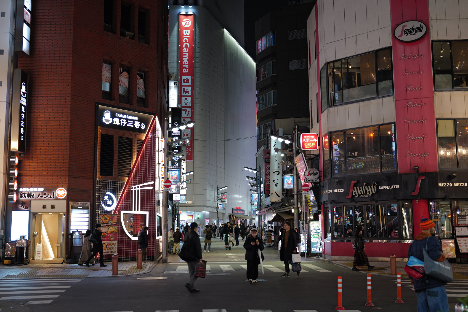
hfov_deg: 45.5
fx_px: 559
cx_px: 234
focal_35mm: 43
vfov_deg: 31.2
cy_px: 156
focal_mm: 43
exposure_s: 1/80
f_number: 2
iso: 400
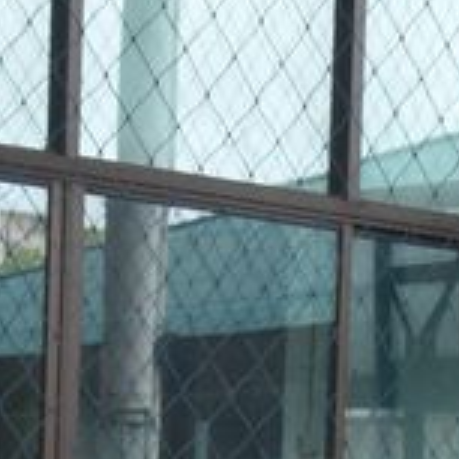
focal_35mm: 238
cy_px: 894
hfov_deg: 7.3
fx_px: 3570
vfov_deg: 7.1
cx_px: 462
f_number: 4.5
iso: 2000
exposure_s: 1/200
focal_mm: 38
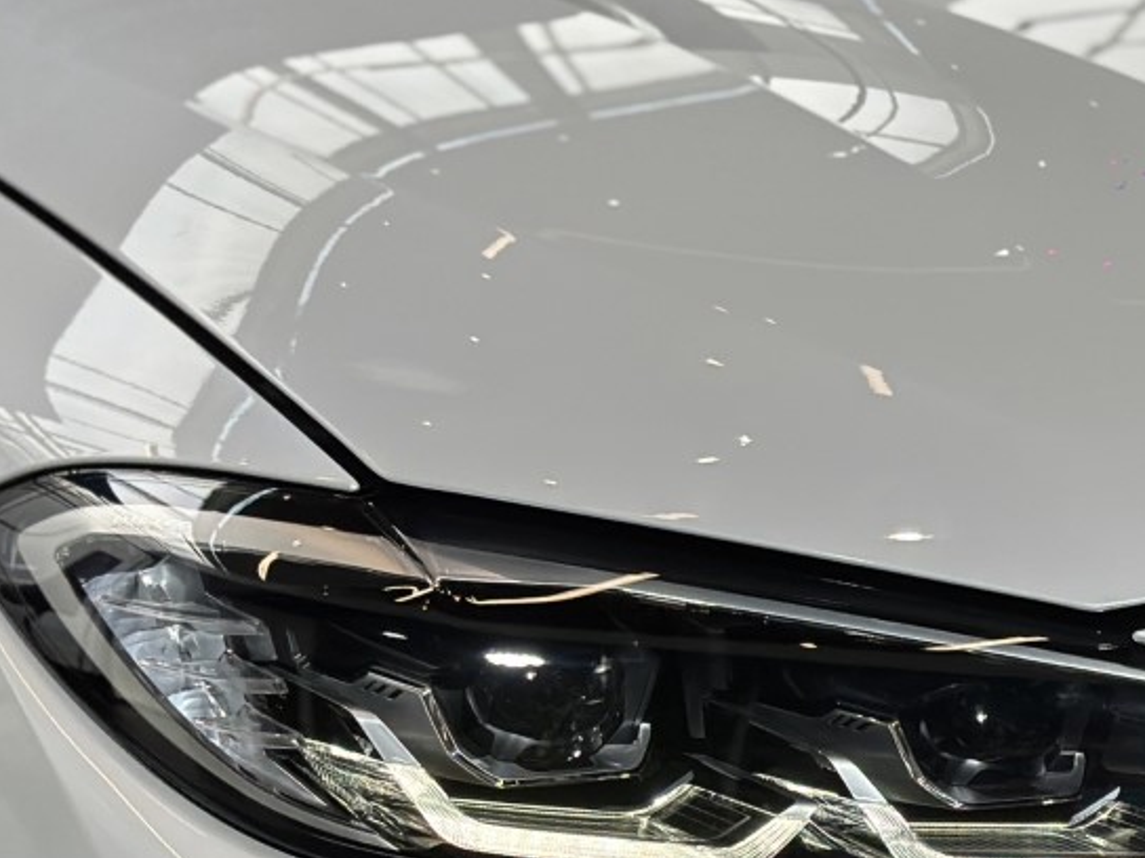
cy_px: 778
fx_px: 4201
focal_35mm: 127
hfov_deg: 15.4
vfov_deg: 11.6
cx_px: 901
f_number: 1.78
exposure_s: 1/1157
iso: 80
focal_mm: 6.86
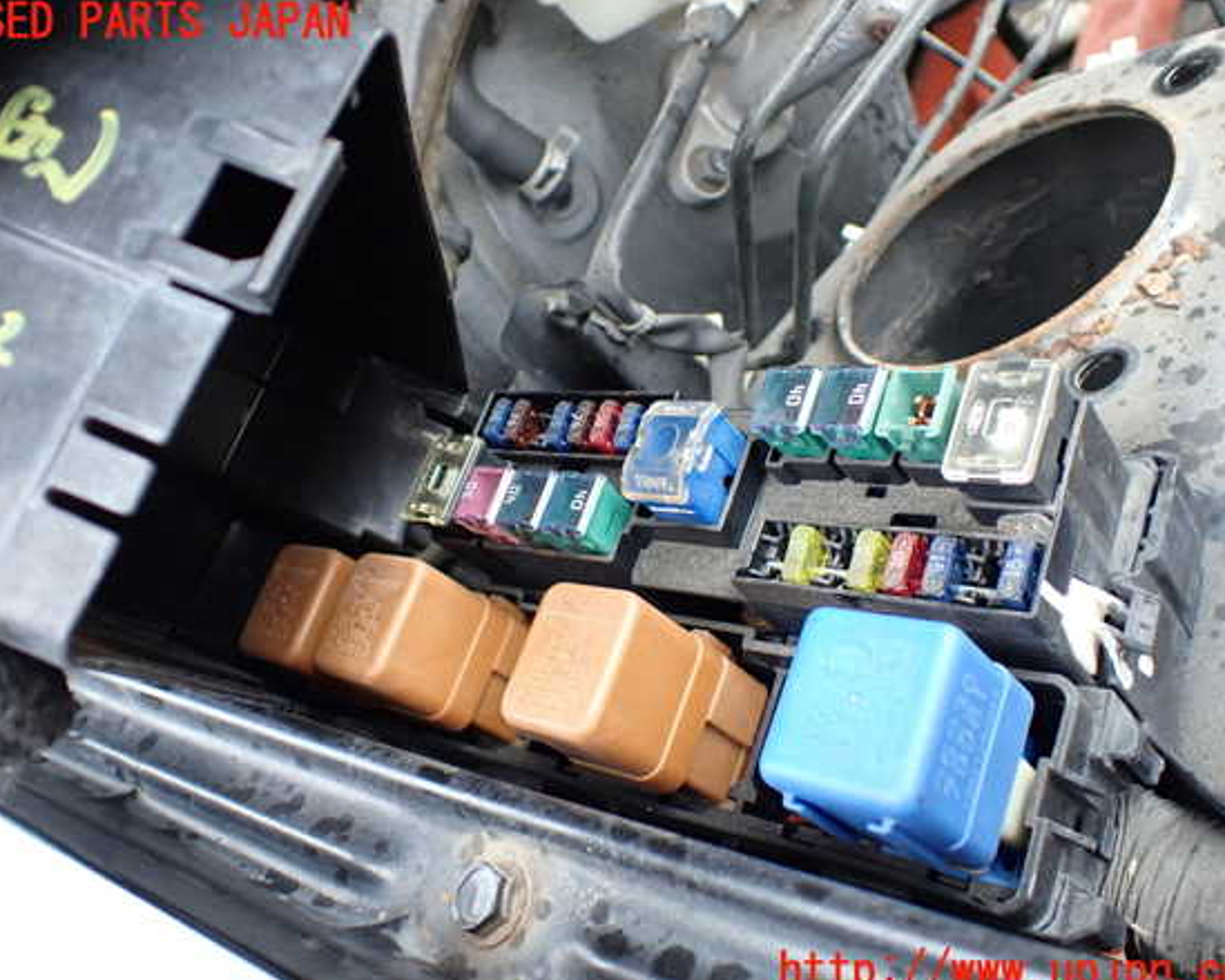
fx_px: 1160
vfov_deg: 45.8
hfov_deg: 55.7
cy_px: 498
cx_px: 614
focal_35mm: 32
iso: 250
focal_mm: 5.4
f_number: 2.3
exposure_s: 1/125
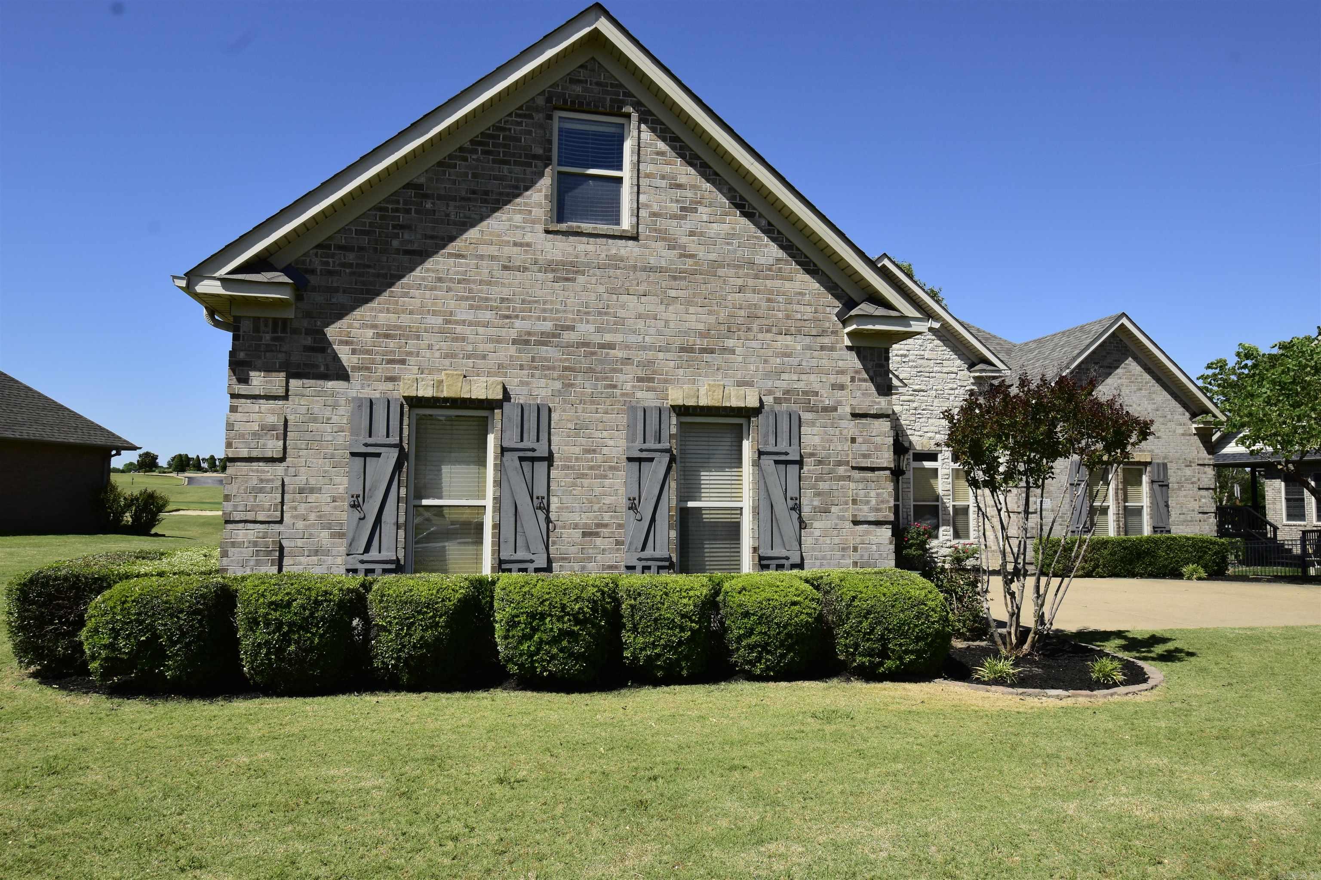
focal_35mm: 22
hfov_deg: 77.3
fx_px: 826
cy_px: 440
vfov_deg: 56.1
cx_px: 660
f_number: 11
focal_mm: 15
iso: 400
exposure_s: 1/500
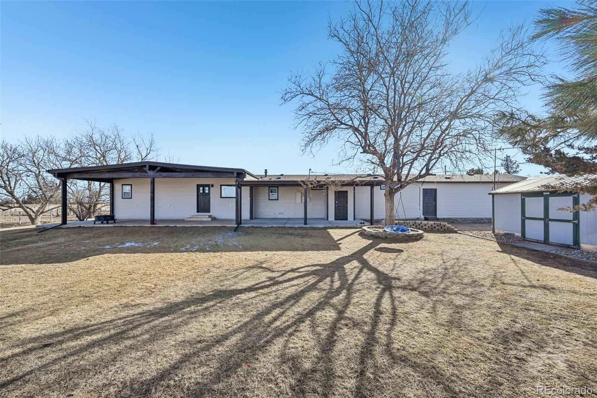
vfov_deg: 81.2
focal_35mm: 14
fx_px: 232
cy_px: 199
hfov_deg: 104.3
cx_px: 298
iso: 64
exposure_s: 1/125
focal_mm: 14
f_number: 10
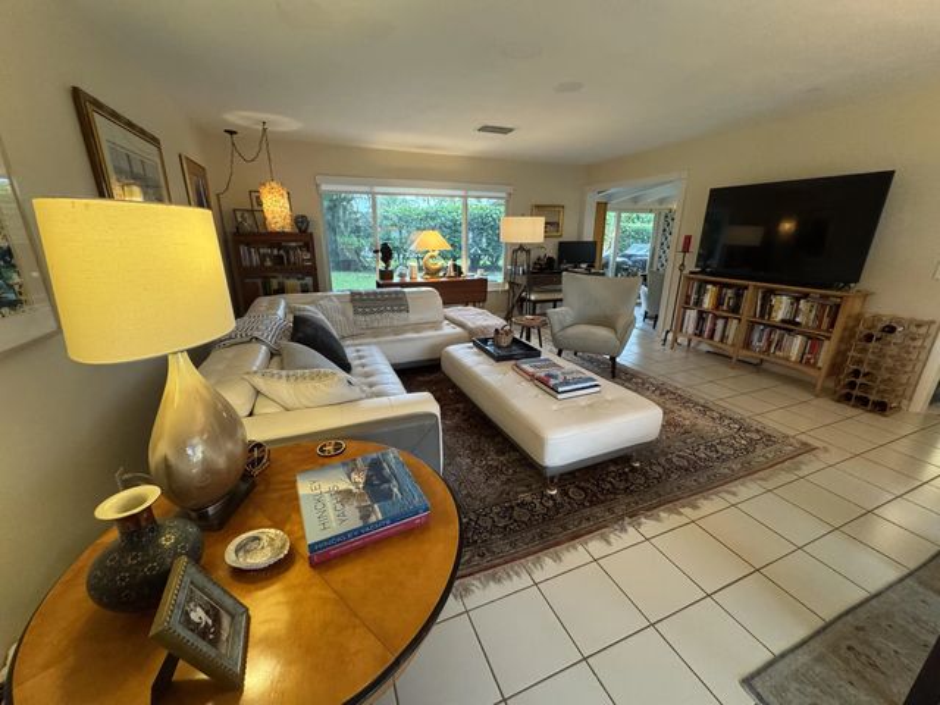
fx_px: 380
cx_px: 470
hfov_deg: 102.1
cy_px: 352
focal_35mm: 14
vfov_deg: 85.7
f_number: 2.2
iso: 500
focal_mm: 2.22
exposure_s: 1/60
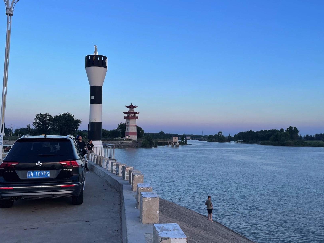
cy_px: 105
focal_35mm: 33
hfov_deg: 55.4
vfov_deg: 42.8
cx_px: 159
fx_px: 309
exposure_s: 1/311
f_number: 1.6
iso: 32
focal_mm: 4.2
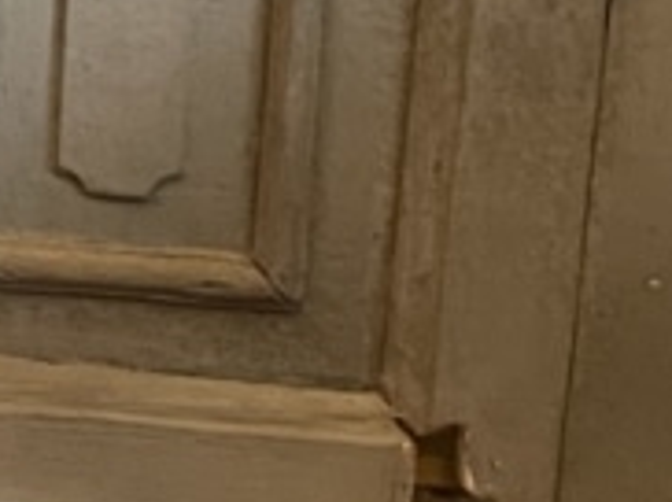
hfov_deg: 10.5
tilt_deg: -15.1
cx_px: -674
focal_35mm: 173
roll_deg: +0.1
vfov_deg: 8.4
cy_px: -227
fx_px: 3354
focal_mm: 4.2
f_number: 1.6
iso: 500
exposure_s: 1/33
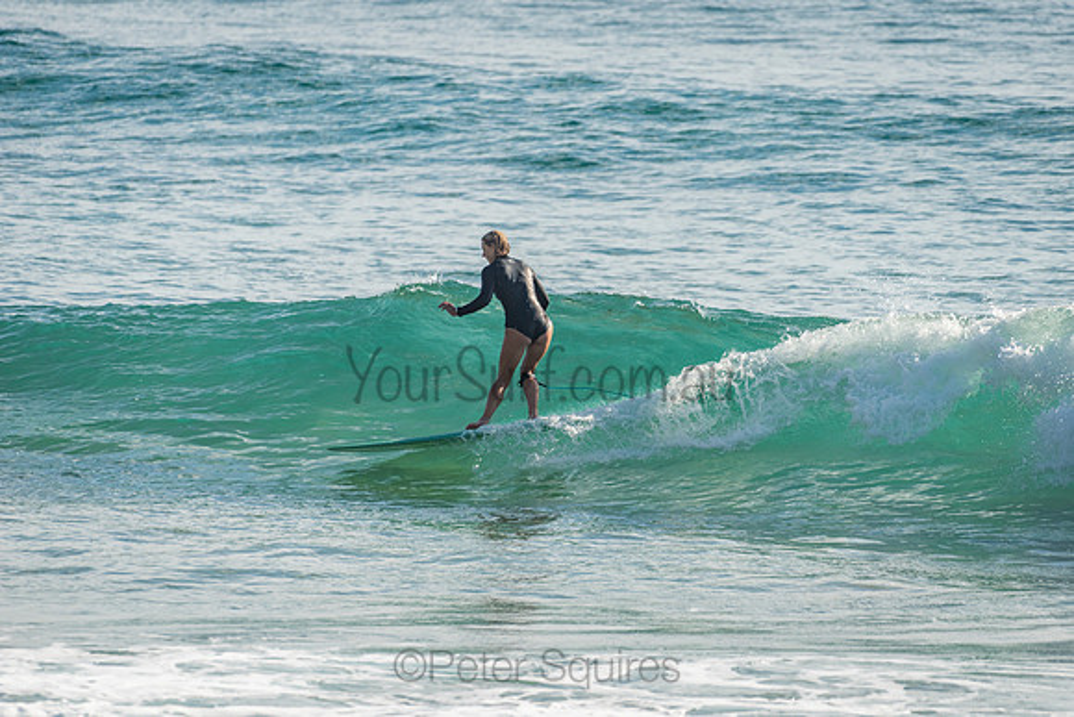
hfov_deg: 4.1
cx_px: 537
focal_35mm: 500
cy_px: 358
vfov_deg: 2.8
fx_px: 14919
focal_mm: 500
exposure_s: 1/2000
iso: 180
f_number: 5.6
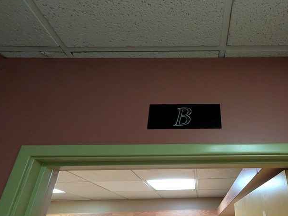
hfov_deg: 72.8
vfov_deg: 59.6
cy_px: 145
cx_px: 204
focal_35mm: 22
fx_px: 183
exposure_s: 1/40
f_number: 2.2
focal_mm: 1.54
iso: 585
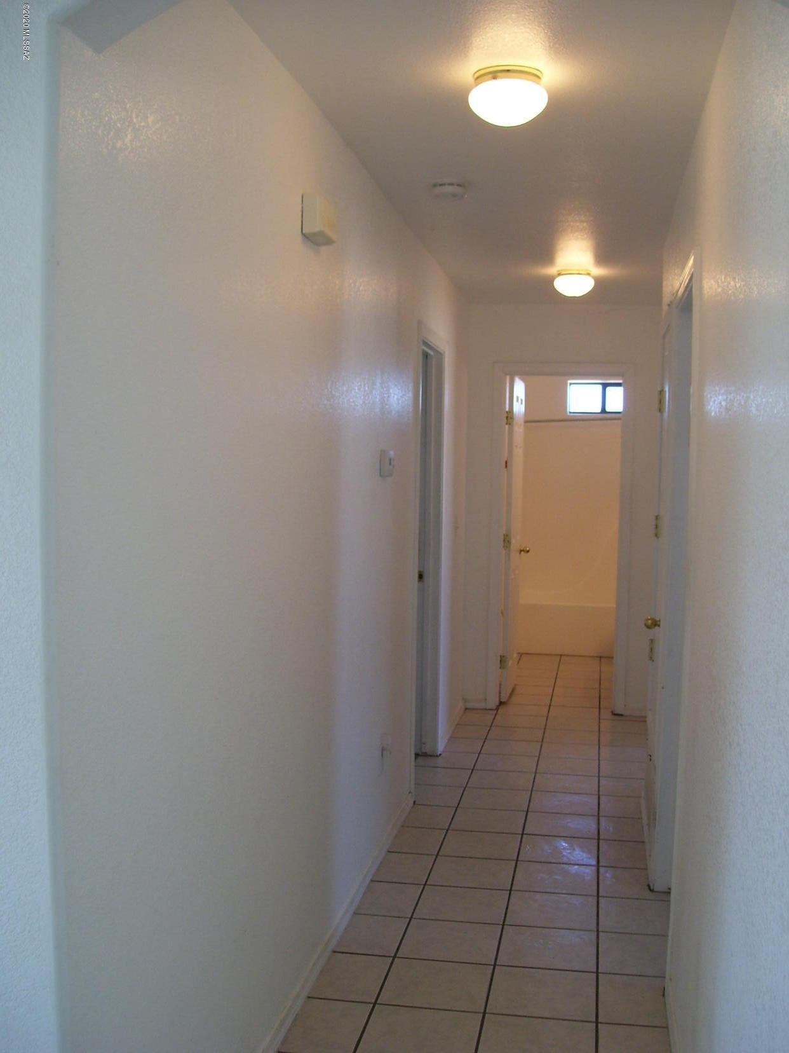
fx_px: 1094
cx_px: 394
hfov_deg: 39.7
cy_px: 526
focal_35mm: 36
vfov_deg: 51.4
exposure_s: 1/45
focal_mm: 6
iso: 80
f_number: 2.7
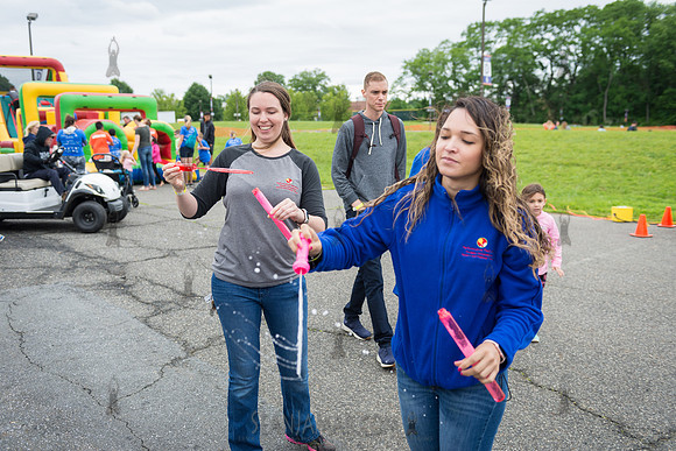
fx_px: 639
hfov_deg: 55.8
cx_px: 338
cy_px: 226
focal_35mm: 34
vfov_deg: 38.9
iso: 200
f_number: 3.5
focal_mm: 34
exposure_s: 1/800
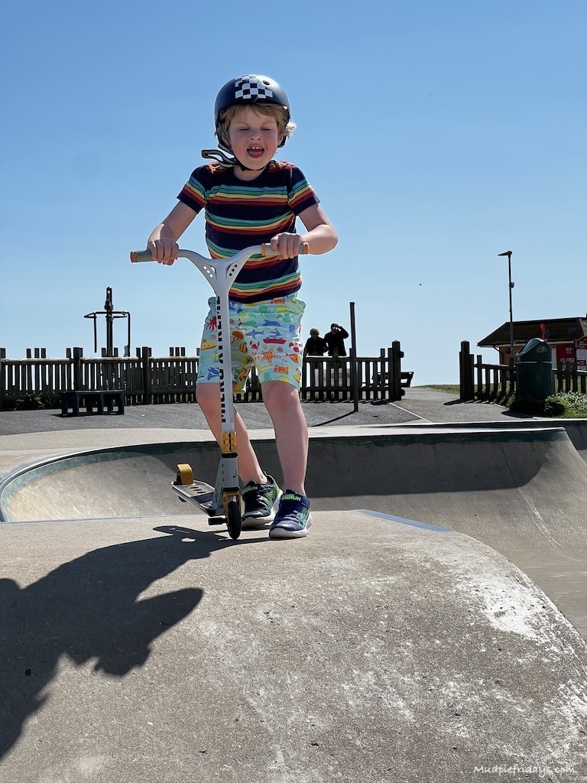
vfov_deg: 25.3
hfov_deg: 19.1
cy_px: 392
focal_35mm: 77
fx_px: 1741
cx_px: 294
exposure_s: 1/1531
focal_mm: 9
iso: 32
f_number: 2.8
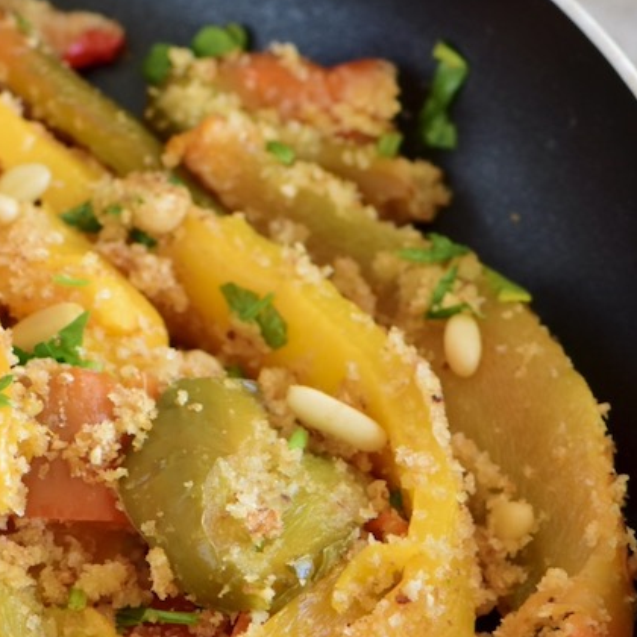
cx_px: -136
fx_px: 7957
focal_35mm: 382
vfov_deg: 4.6
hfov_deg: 4.6
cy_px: 359
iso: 400
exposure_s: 1/30
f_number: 5.6
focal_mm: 105
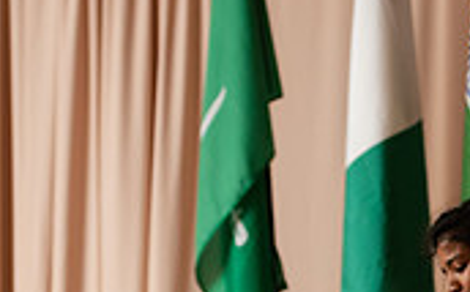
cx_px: 508
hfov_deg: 8.7
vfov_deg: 5.4
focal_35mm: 241
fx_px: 3083
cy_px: 446
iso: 2000
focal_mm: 70
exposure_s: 1/160
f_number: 3.5
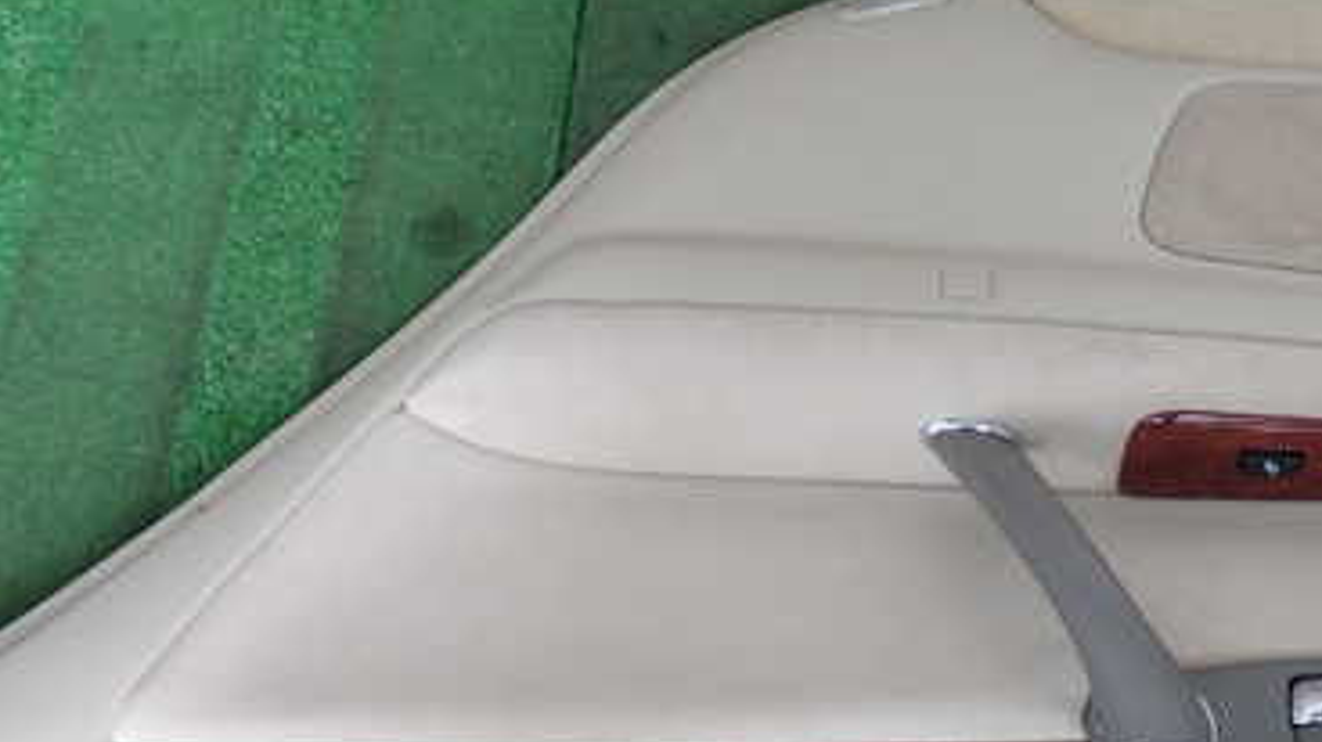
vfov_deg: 21.0
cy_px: 389
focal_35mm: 57
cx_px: 789
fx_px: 1997
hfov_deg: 36.5
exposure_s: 1/60
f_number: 2.4
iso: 200
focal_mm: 5.79
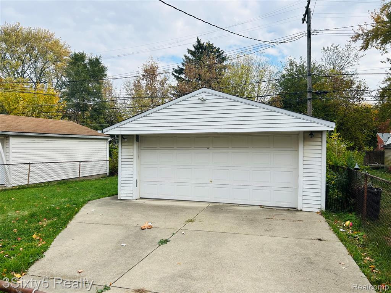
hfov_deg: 67.3
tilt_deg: +0.2
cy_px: 146
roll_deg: +1.8
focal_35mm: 26
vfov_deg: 53.1
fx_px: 294
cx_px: 196
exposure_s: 1/2632
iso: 50
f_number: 1.5
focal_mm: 5.7
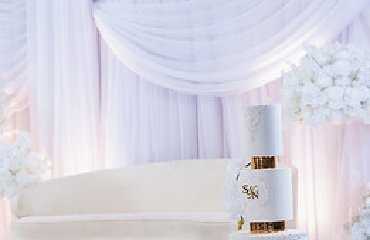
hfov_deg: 17.8
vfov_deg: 11.5
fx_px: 1182
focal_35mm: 116
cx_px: 172
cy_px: 225
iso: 640
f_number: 2.5
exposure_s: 1/160
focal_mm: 50
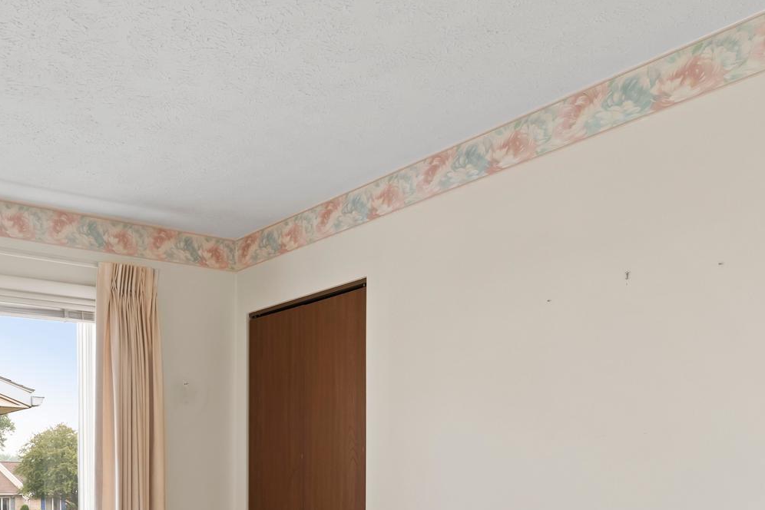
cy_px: 491
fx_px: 786
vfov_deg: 33.4
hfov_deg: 46.6
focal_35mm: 37
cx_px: 72
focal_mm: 18
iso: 500
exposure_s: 1/8
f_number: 8
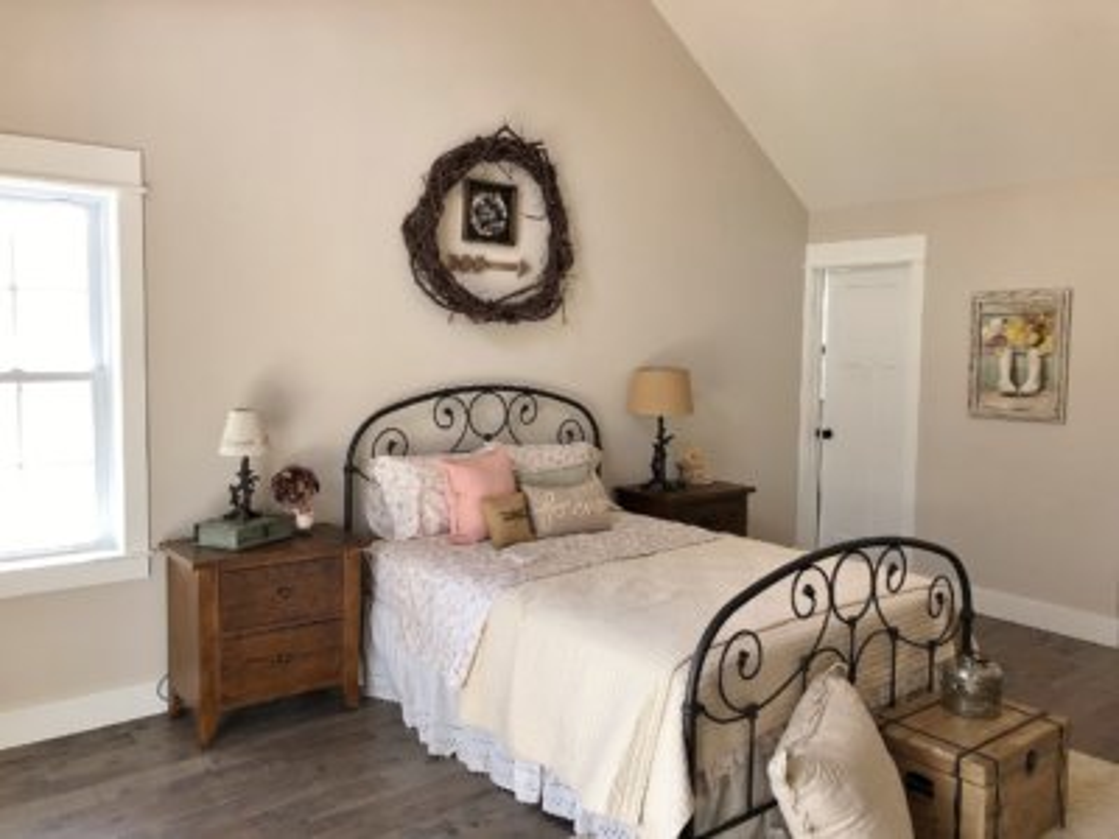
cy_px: 420
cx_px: 560
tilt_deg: -4.1
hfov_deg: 63.4
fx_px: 905
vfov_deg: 49.7
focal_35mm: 28
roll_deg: -0.5
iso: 25
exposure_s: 1/40
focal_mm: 3.99
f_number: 1.8
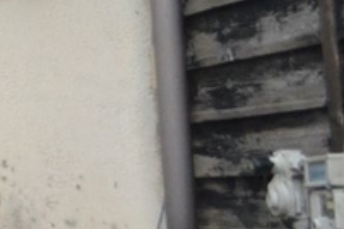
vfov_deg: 8.1
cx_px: -477
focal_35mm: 168
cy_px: -64
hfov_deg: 10.5
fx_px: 1605
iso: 1800
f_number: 3.8
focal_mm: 22
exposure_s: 1/30
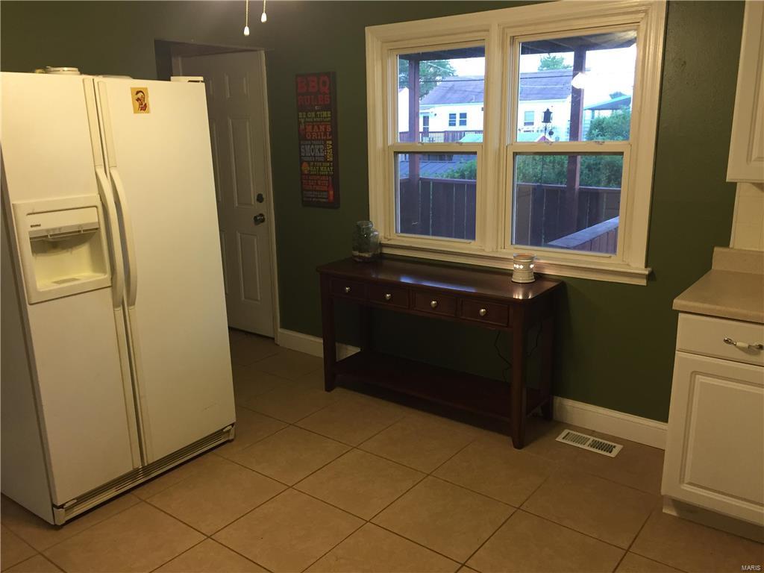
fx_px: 640
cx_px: 382
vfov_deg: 48.2
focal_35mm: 29
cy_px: 286
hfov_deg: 61.7
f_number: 2.2
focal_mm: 4.15
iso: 125
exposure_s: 1/30
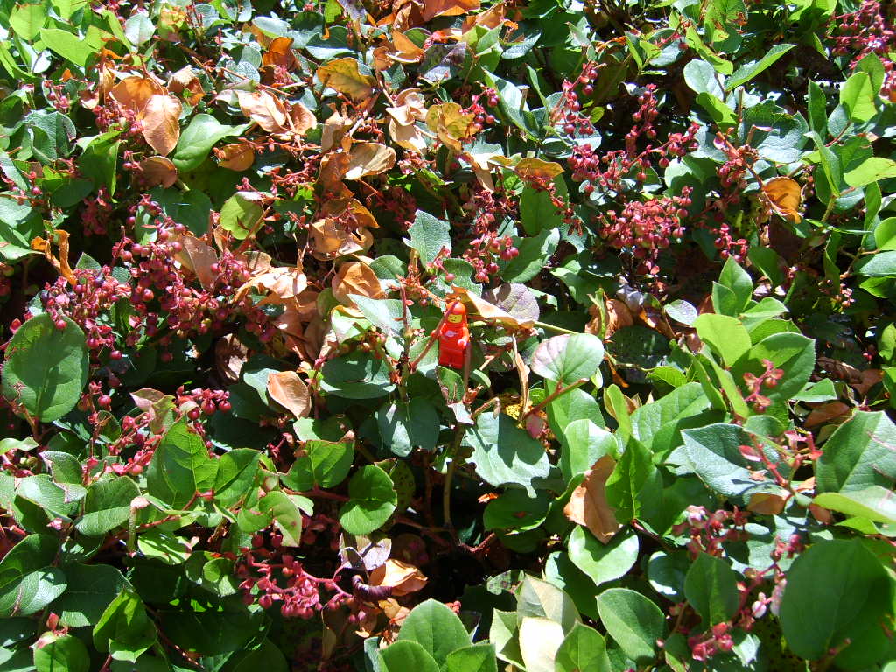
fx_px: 906
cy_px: 336
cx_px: 448
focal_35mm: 35
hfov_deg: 52.6
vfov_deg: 40.7
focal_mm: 5.8
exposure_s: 1/350
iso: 50
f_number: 2.8
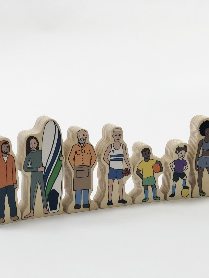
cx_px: 148
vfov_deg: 25.3
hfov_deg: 19.1
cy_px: 139
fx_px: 620
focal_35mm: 77
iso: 32
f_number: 2.8
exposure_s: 1/50
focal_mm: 6.6
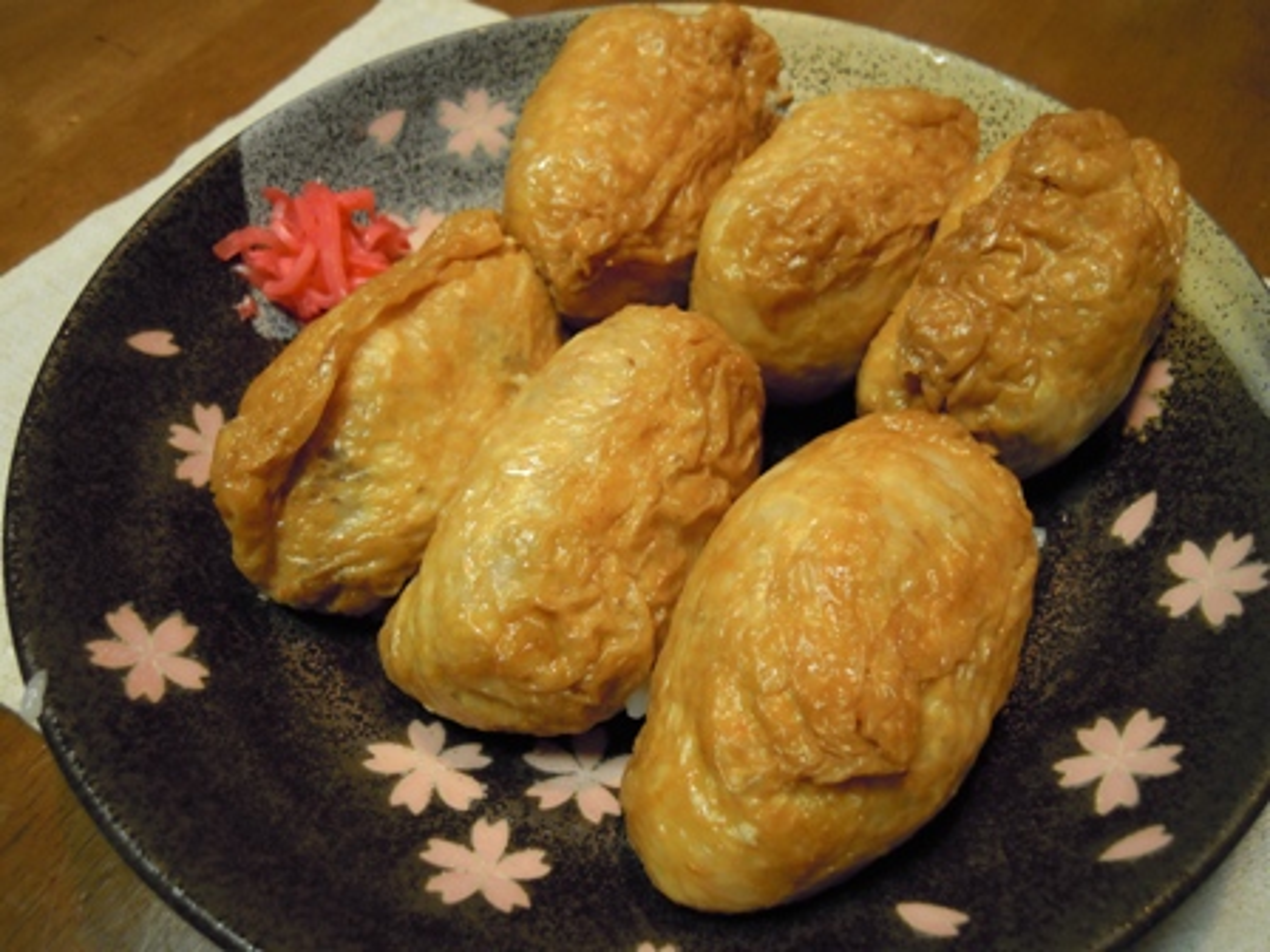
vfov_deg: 49.7
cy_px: 476
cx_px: 635
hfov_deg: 63.4
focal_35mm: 28
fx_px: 1027
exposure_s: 1/40
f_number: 2.7
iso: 400
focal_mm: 5
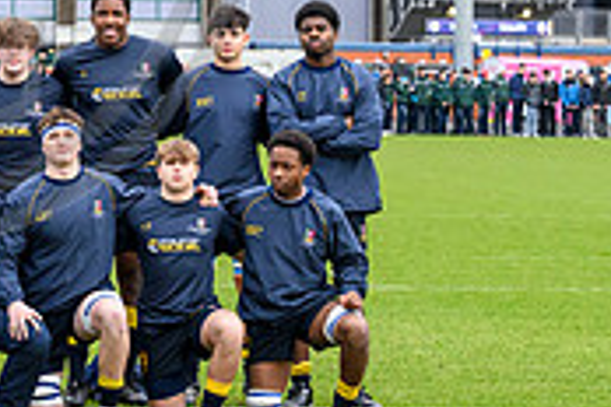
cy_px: -114
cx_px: -112
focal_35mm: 233
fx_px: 3954
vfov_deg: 5.9
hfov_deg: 8.7
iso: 2500
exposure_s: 1/1000
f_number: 4.5
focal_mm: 70
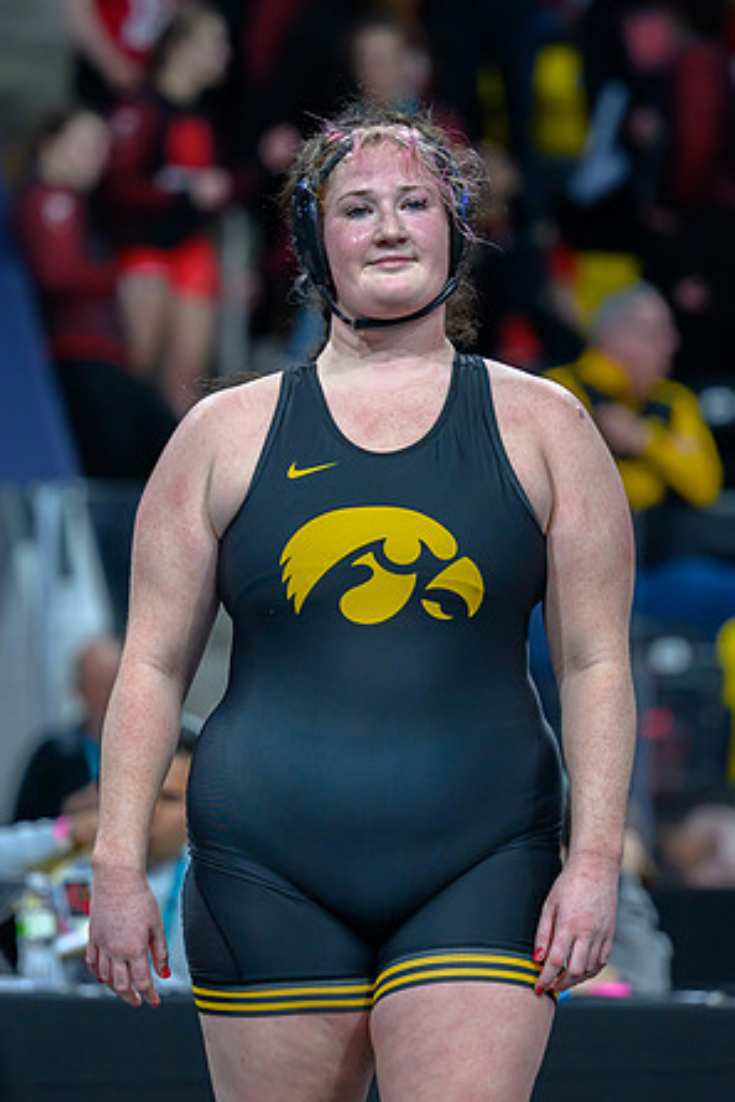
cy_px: 474
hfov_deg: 5.3
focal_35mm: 261
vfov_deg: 7.9
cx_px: 306
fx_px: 7986
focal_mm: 150
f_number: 2.8
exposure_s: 1/800
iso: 2200
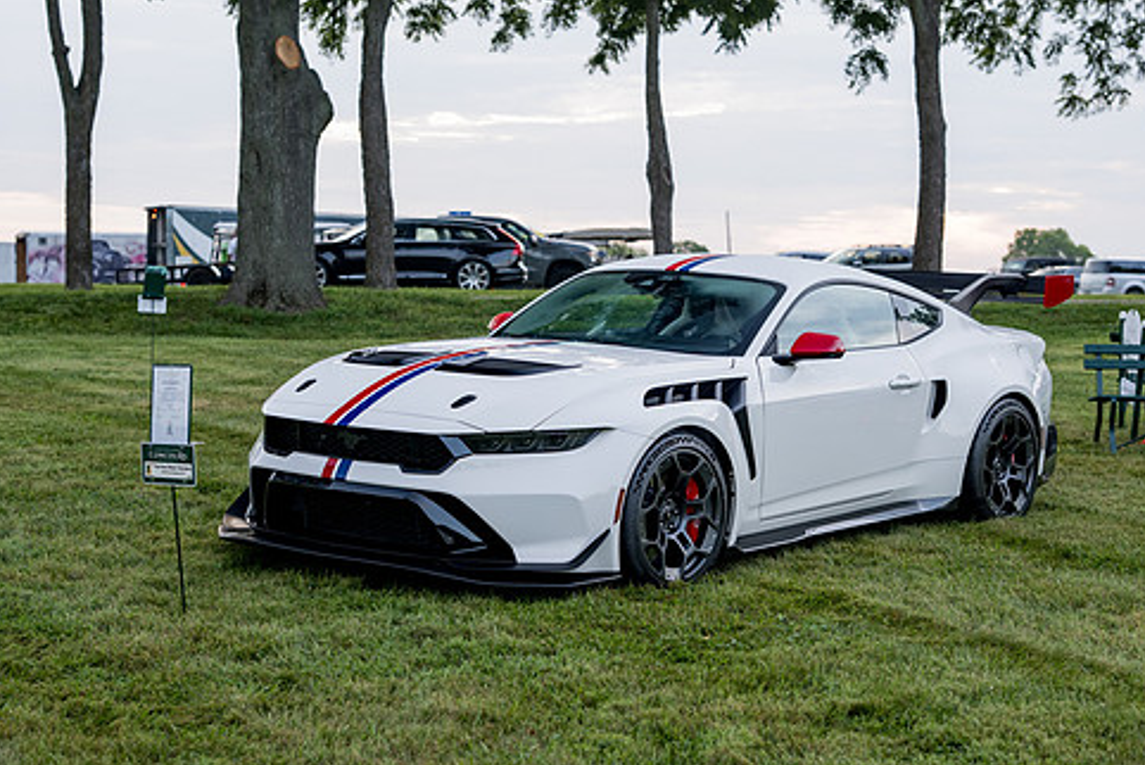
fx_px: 2069
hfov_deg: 30.9
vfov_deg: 20.9
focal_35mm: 65
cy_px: 361
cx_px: 665
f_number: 3.2
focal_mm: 50
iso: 500
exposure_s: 1/160
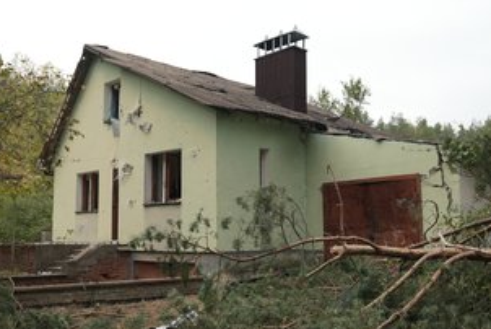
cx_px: 242
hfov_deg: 47.4
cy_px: 180
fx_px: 560
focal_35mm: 41
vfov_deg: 32.7
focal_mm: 31
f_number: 2.8
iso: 125
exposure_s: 1/60
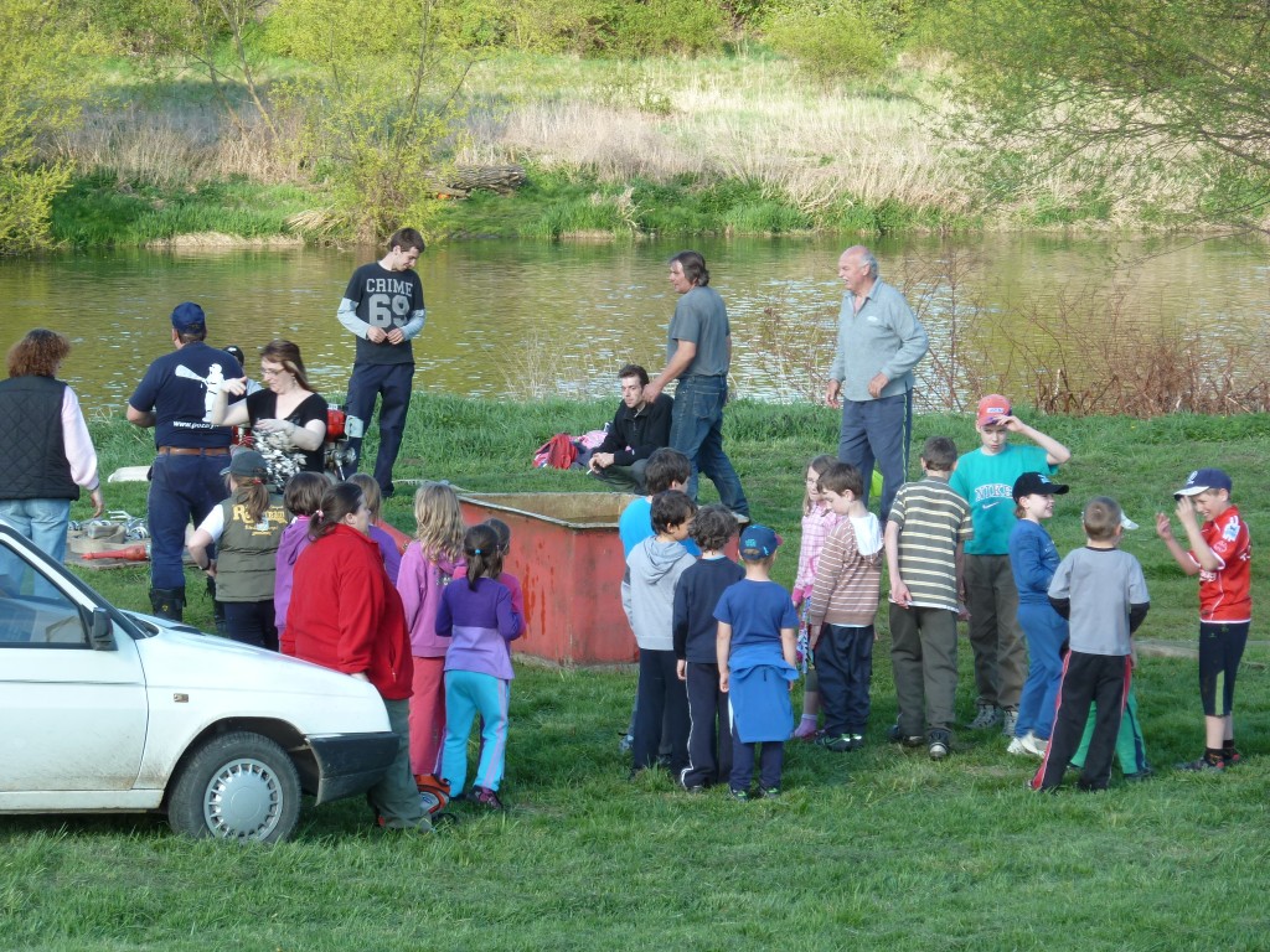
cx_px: 635
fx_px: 6200
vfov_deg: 8.8
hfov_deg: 11.7
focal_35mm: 169
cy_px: 476
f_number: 4.5
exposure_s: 1/100
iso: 80
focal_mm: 27.8
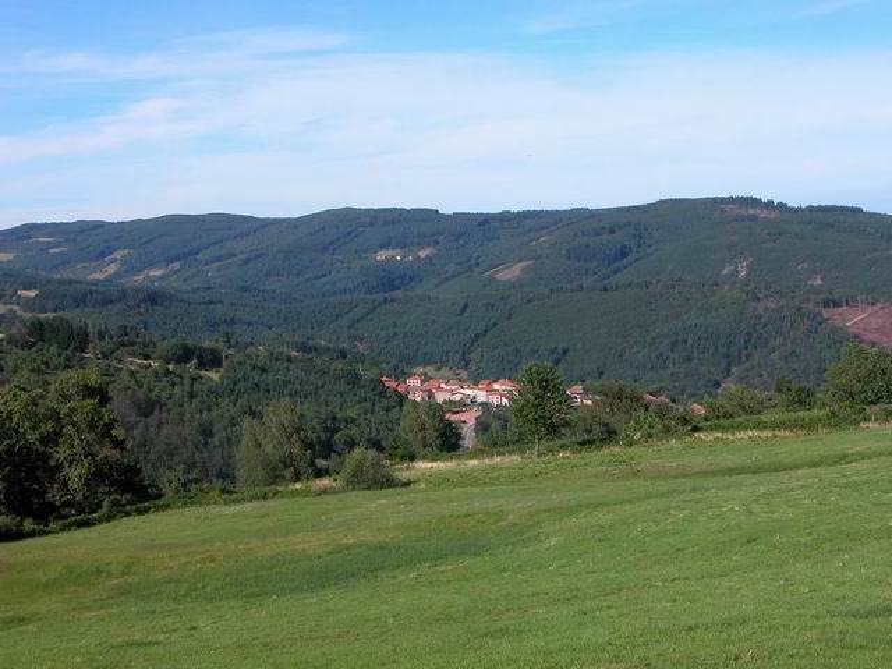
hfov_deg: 33.2
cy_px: 334
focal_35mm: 58
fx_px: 1495
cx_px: 446
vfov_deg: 25.2
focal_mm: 14.7
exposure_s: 1/286
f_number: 6.3
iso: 100
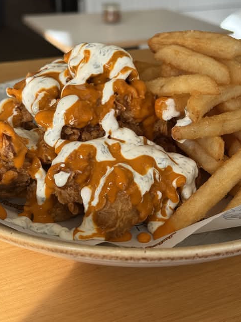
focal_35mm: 55
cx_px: 132
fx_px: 511
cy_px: 138
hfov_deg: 26.5
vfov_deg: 34.9
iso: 64
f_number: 1.78
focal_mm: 6.76
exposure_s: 1/615
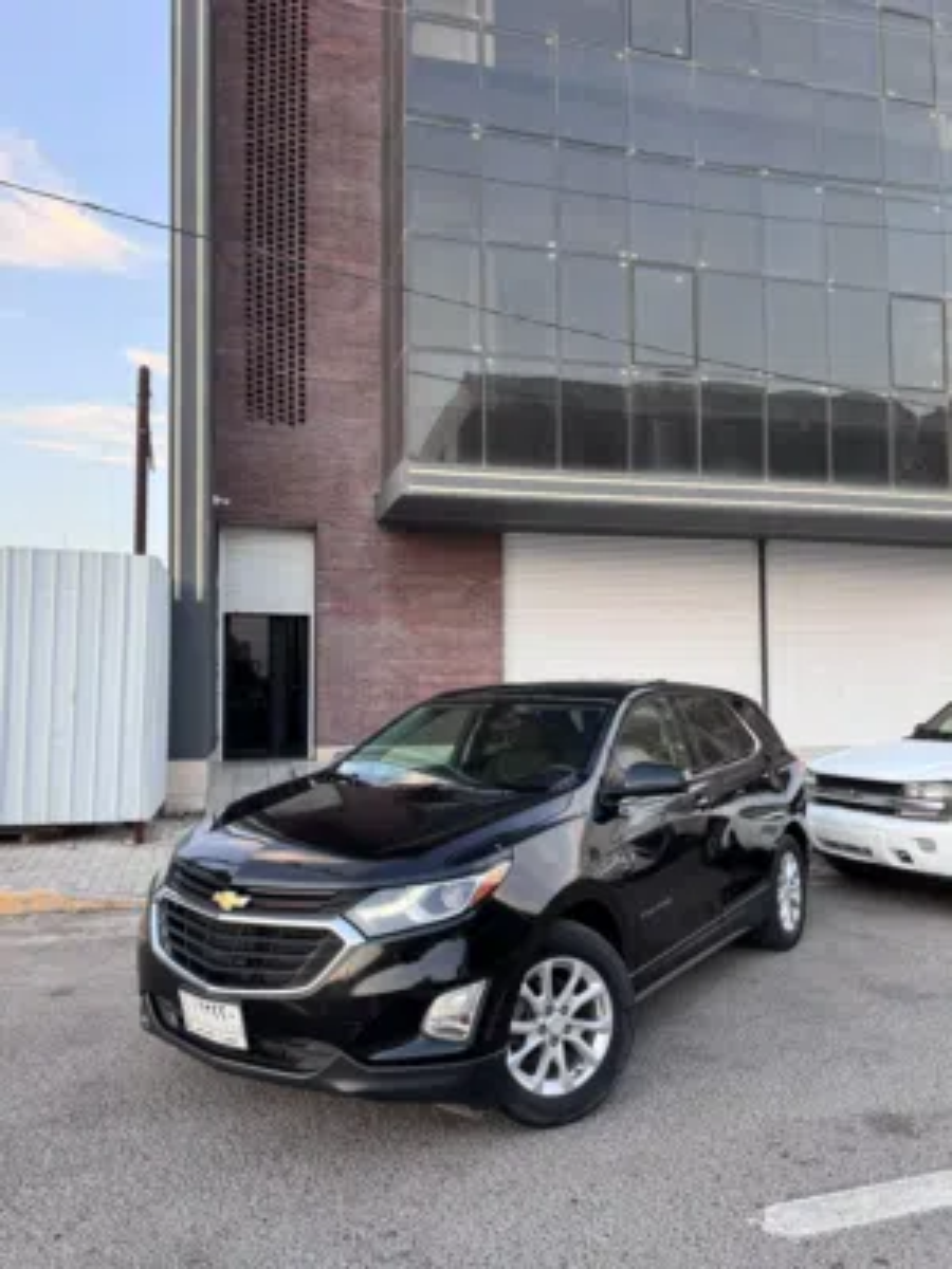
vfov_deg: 71.6
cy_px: 634
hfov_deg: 56.8
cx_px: 476
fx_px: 880
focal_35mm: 24
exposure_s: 1/100
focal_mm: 6.76
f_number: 1.78
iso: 200
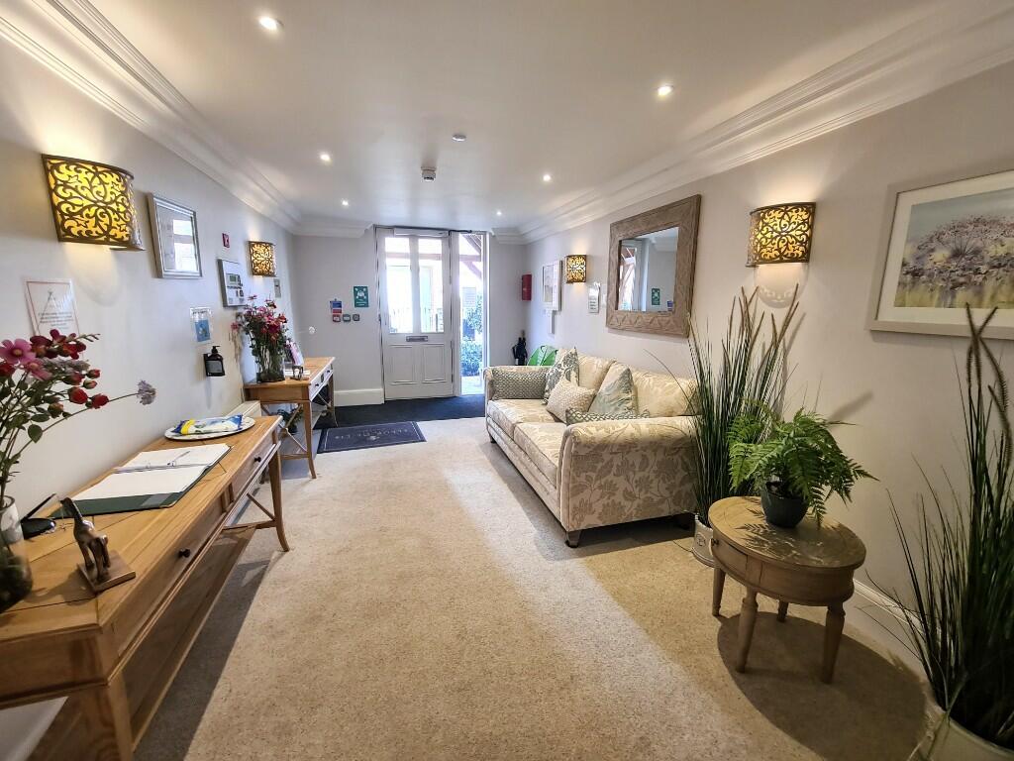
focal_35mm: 13
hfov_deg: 106.2
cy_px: 380
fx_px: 381
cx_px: 507
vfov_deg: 89.9
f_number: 2.2
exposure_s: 1/50
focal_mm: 2.2
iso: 125
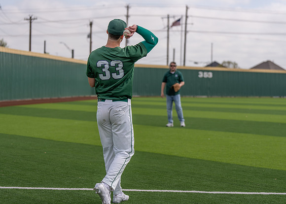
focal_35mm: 75
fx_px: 610
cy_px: 102
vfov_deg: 19.0
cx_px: 143
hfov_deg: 26.4
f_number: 2.8
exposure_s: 1/2000
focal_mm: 70
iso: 125
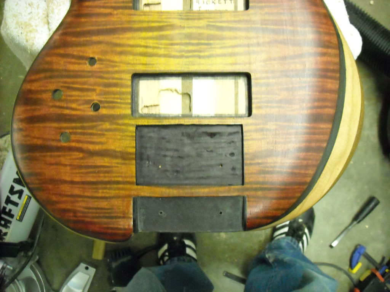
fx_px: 394
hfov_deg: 52.6
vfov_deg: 40.7
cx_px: 195
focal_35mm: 35
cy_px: 146
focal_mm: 5.7
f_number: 2.8
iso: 800
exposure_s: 1/30
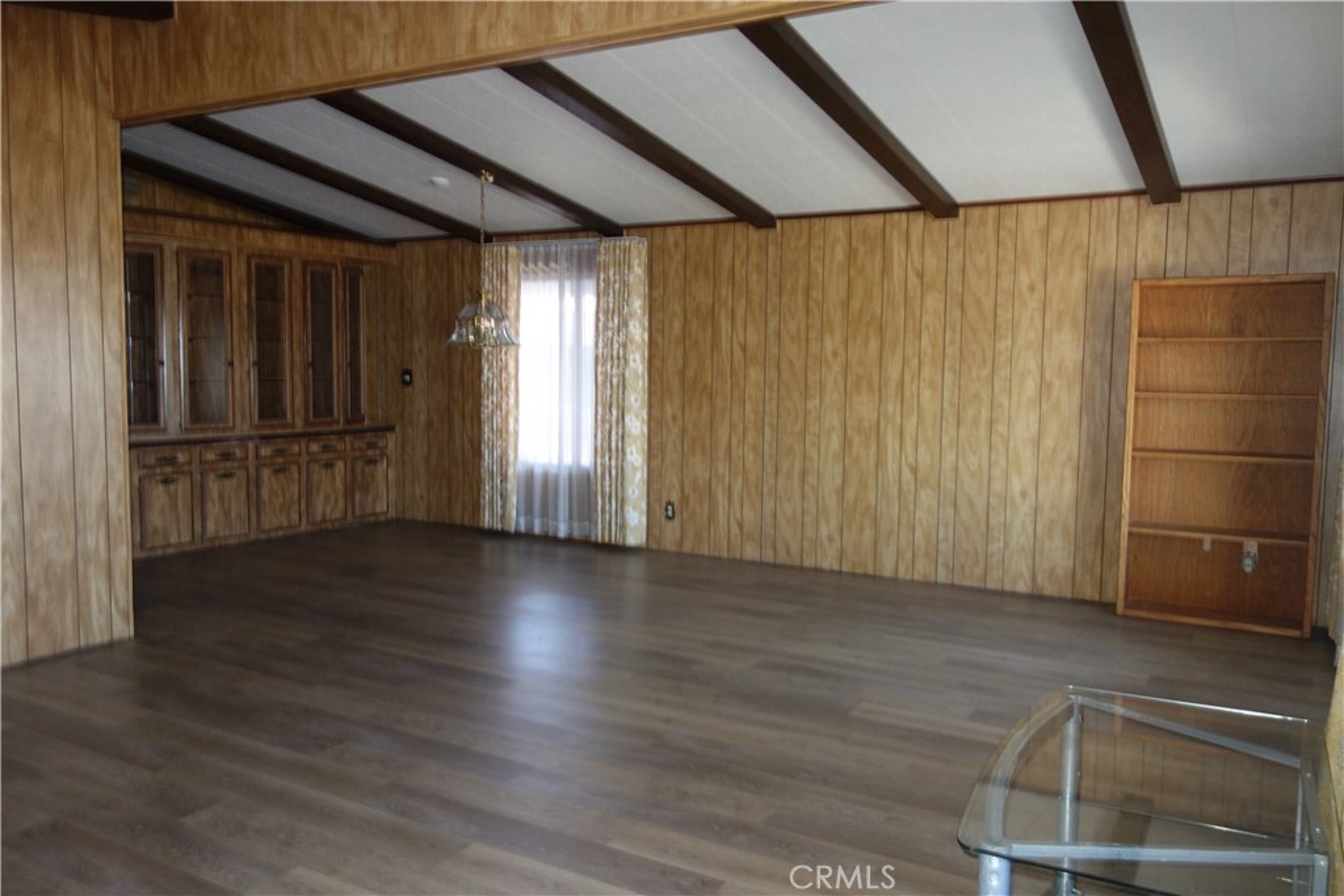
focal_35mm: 28
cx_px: 672
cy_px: 448
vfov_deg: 46.4
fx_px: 1045
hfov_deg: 65.5
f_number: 1.8
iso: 320
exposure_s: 1/30
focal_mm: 10.4
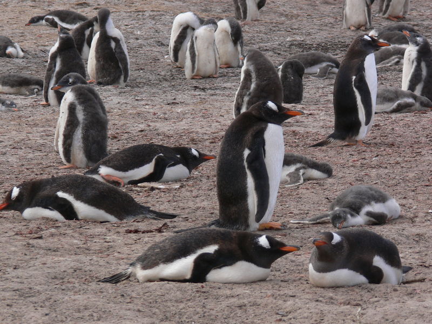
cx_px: 216
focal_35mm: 295
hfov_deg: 6.7
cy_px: 162
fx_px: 3682
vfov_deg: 5.0
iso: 80
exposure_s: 1/250
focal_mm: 49
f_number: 5.6
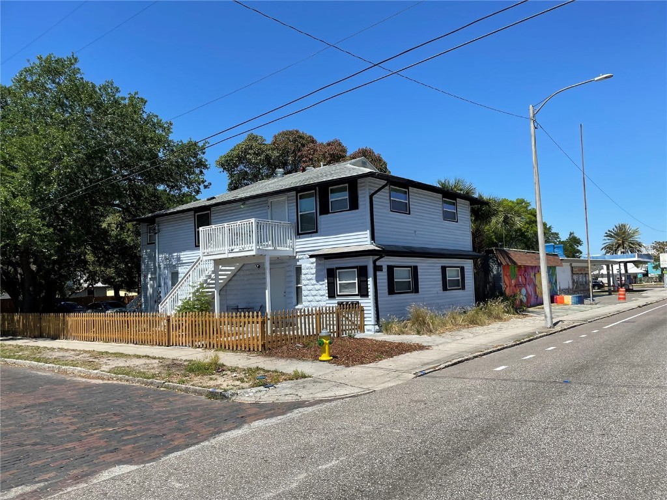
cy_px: 250
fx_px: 501
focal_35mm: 26
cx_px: 334
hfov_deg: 67.3
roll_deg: +1.0
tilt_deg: +0.0
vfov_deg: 53.1
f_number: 1.6
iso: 32
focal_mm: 4.2
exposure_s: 1/3509
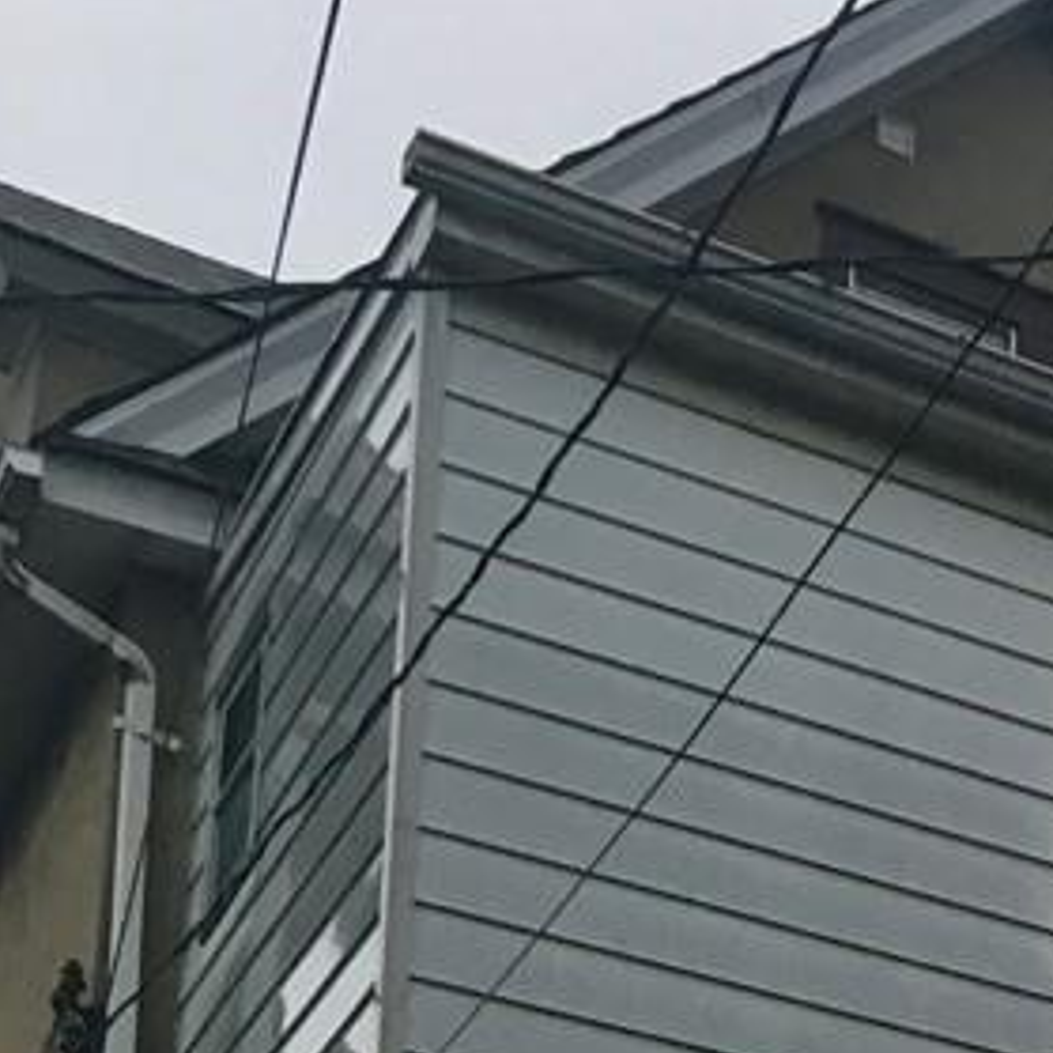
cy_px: 1766
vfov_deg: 16.2
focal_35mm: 94
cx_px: 1261
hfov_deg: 17.6
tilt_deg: +11.9
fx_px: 3235
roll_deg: +0.5
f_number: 2.2
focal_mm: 4.15
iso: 50
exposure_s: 1/30
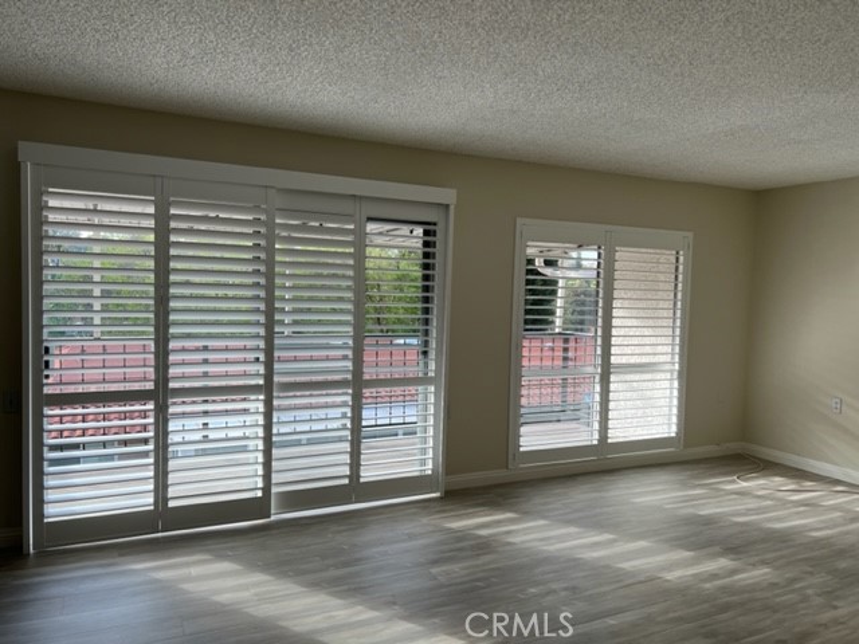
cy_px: 322
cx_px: 430
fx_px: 645
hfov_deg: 67.3
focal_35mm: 26
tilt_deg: -4.2
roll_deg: -2.1
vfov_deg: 53.1
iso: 40
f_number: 1.5
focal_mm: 5.7
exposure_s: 1/246
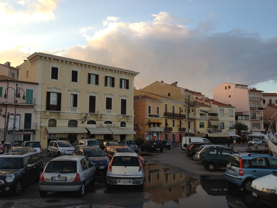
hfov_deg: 52.6
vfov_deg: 40.7
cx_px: 138
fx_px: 280
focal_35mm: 35
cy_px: 104
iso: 64
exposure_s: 1/207
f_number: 2.4
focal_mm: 4.28
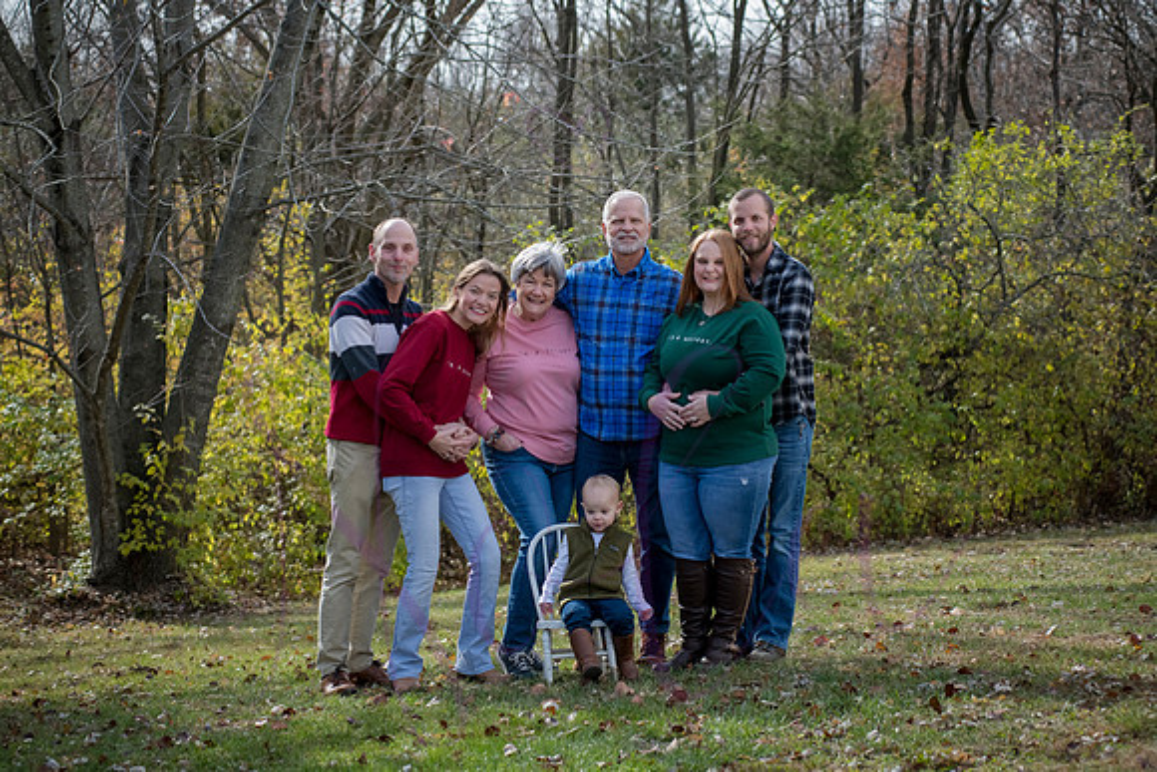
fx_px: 2572
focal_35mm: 80
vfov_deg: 17.1
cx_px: 578
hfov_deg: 25.4
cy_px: 386
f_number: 5
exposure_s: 1/800
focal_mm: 80
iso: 400
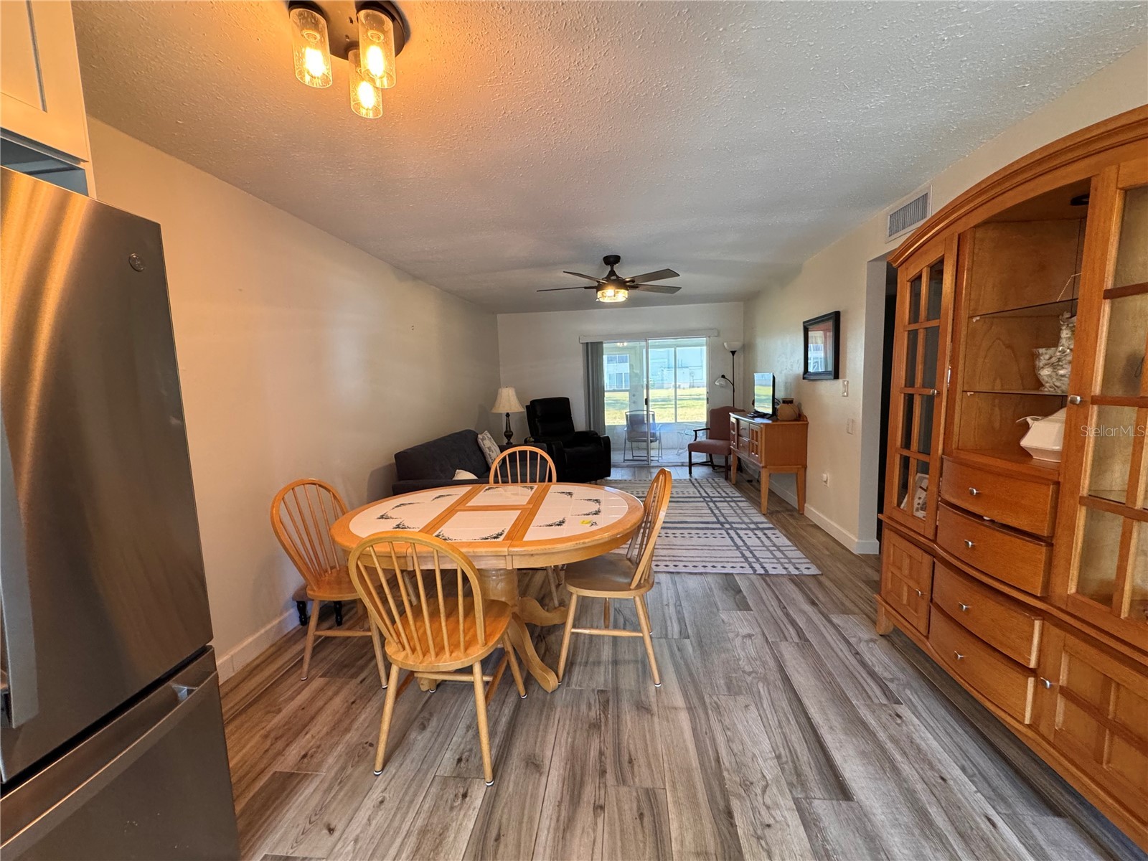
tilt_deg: -7.4
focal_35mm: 14
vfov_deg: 85.7
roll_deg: +1.7
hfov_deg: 102.1
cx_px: 574
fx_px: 464
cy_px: 430
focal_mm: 2.22
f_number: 2.2
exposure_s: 1/60
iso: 400
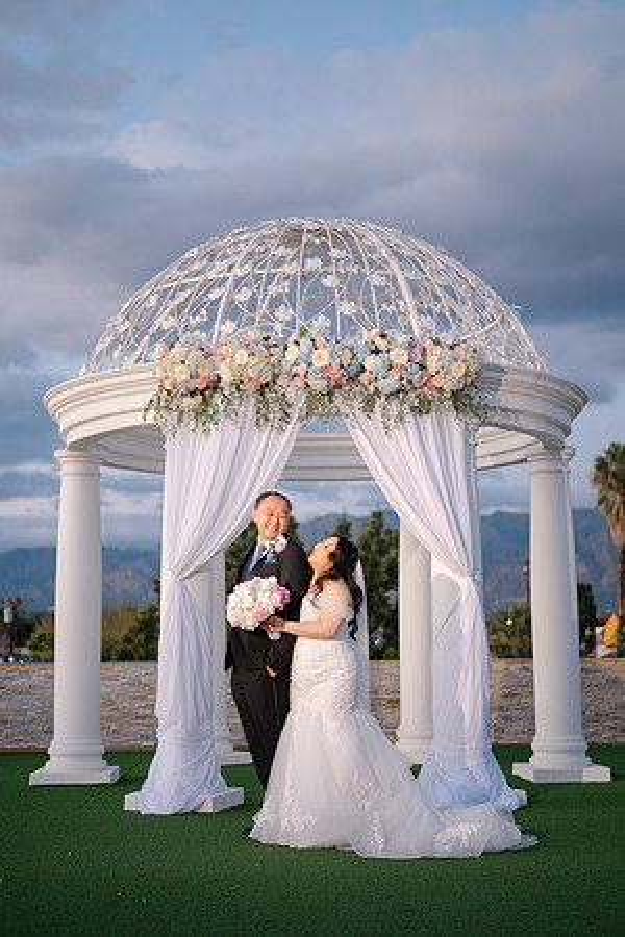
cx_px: 312
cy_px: 468
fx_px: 1302
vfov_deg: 39.6
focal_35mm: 50
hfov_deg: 27.0
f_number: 1.8
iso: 400
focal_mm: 50
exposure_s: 1/80
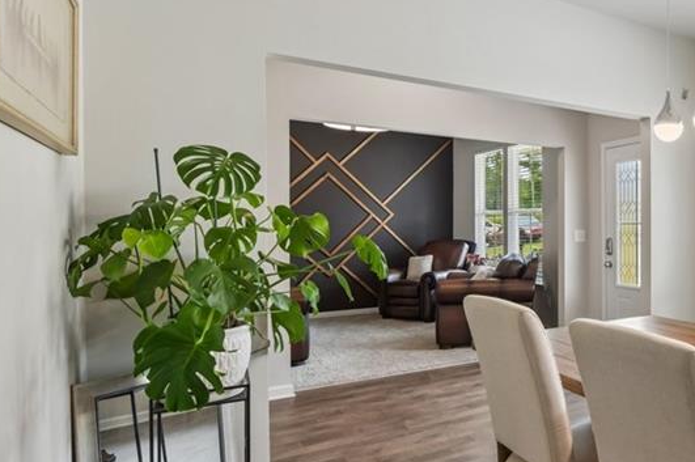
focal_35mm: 27
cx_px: 633
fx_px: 521
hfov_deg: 57.3
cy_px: 230
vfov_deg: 47.8
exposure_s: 1/125
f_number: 8
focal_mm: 14
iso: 400
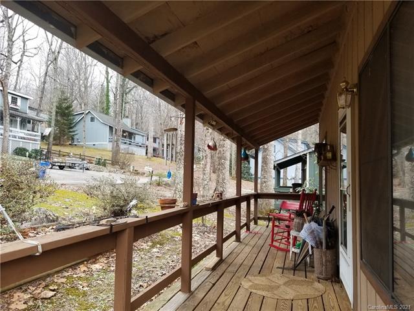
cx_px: 207
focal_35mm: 26
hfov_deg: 67.3
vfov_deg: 53.1
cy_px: 156
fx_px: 311
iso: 64
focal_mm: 4.3
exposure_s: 1/60
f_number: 1.7
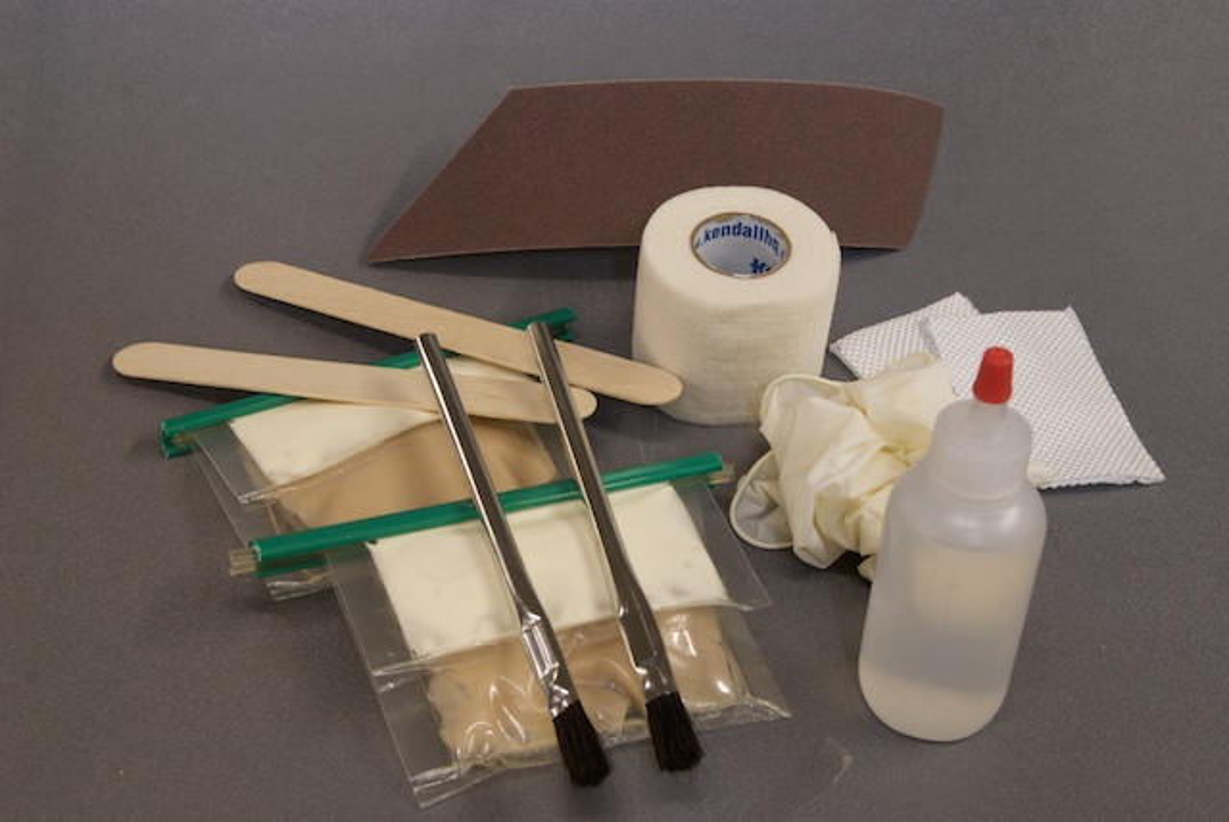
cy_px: 411
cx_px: 614
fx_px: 1948
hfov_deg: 35.0
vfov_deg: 23.8
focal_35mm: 57
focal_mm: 38
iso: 320
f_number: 11
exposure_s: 1/2.5
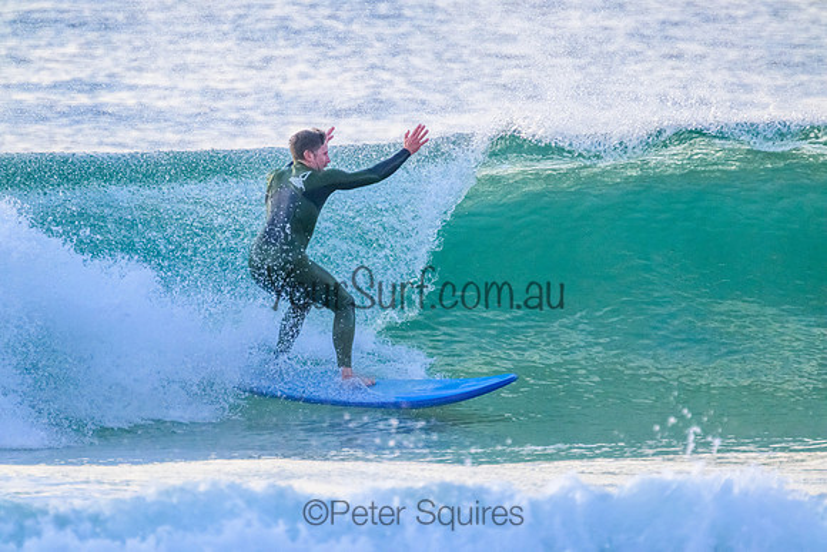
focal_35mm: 800
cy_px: 276
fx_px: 18381
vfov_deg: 1.7
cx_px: 414
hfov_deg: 2.6
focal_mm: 800
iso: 5000
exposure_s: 1/1600
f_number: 11
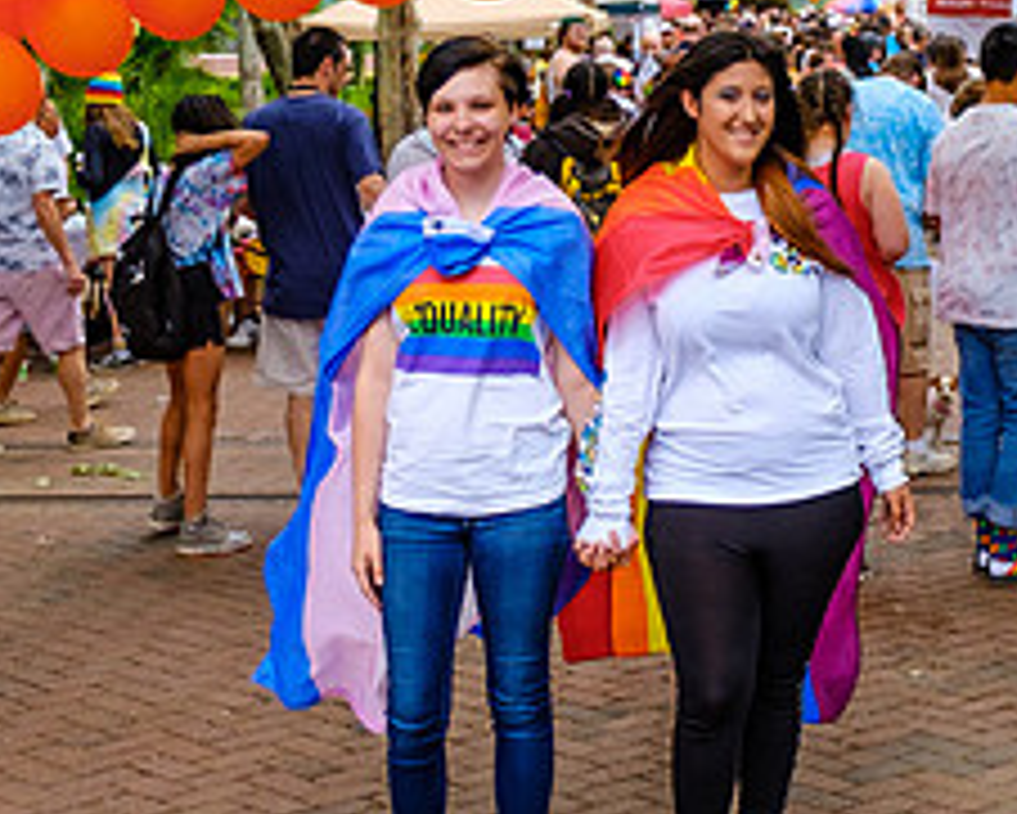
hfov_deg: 22.9
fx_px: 2469
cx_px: 815
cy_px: 211
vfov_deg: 18.6
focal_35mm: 82
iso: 400
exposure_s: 1/1700
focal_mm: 19.4
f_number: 2.8
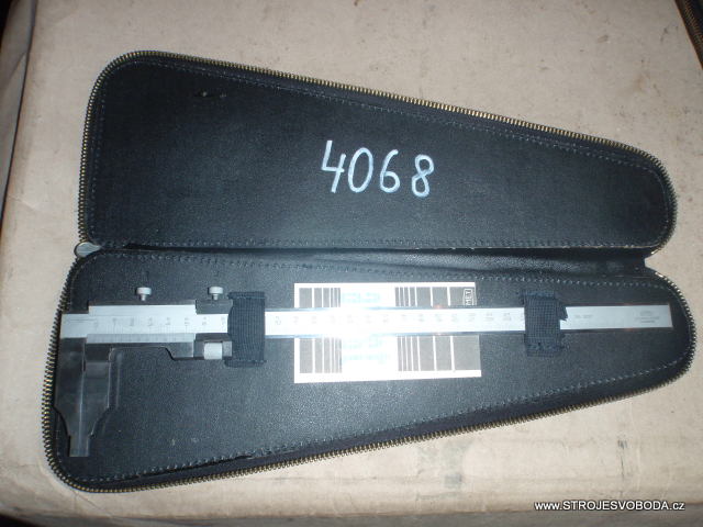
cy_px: 264
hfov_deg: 63.4
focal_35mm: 28
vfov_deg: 49.7
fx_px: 569
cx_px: 352
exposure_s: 1/30
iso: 100
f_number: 5
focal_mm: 5
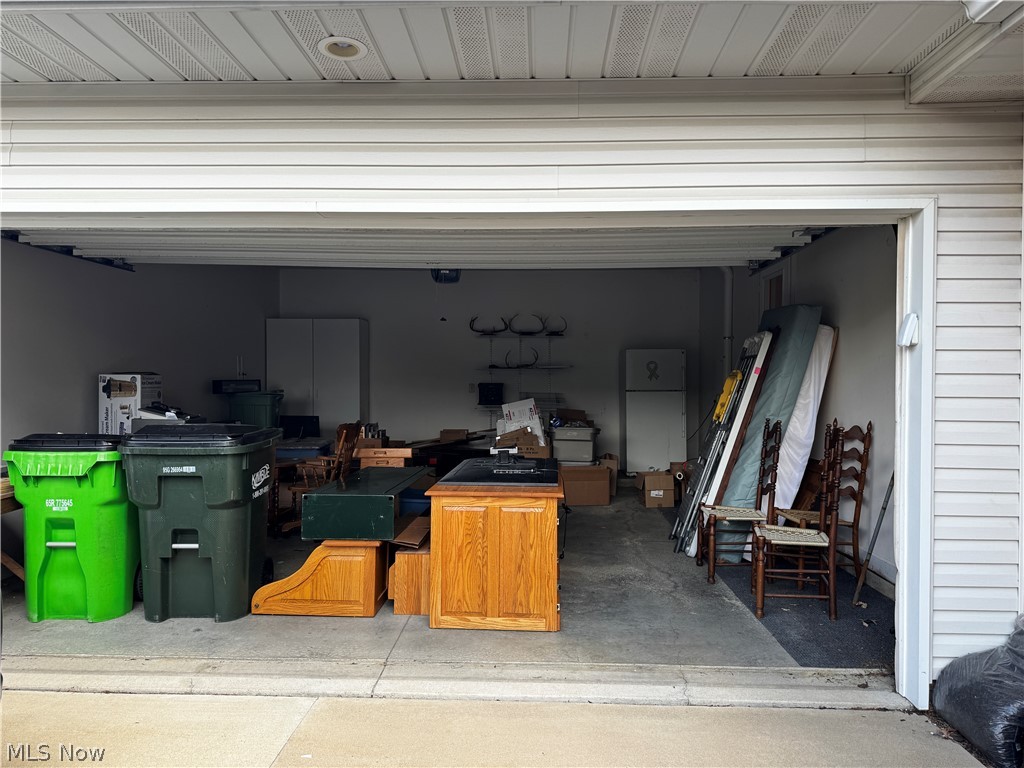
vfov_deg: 56.8
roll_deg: +0.4
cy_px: 384
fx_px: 710
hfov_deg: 71.6
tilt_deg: -0.2
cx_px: 512
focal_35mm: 24
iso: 80
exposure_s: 1/531
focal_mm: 6.76
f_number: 1.78
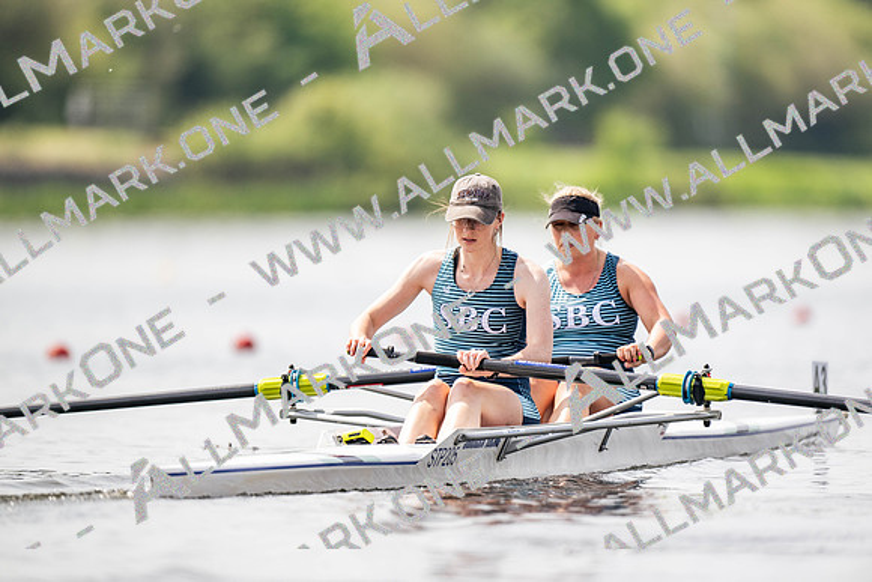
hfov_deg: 3.4
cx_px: 436
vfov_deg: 2.3
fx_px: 14536
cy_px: 291
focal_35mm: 600
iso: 400
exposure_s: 1/2500
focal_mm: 600
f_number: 4
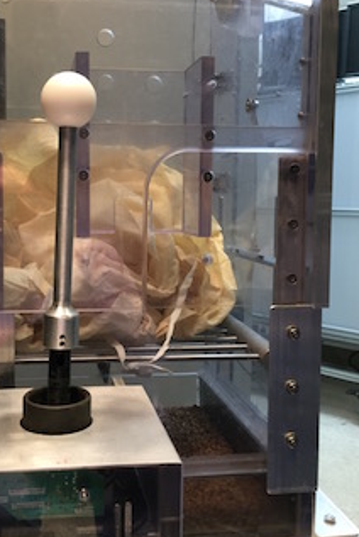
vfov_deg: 50.5
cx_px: 112
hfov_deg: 34.7
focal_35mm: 38
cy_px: 234
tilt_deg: -4.3
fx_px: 567
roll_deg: +0.0
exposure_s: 1/30
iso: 125
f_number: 2.2
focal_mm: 4.15
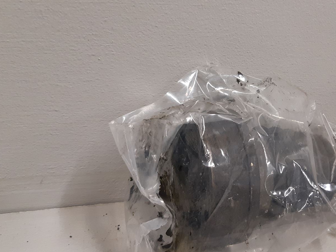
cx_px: 238
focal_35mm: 44
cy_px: 114
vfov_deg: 32.9
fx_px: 427
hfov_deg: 42.1
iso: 160
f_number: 1.7
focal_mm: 3.93
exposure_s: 1/50
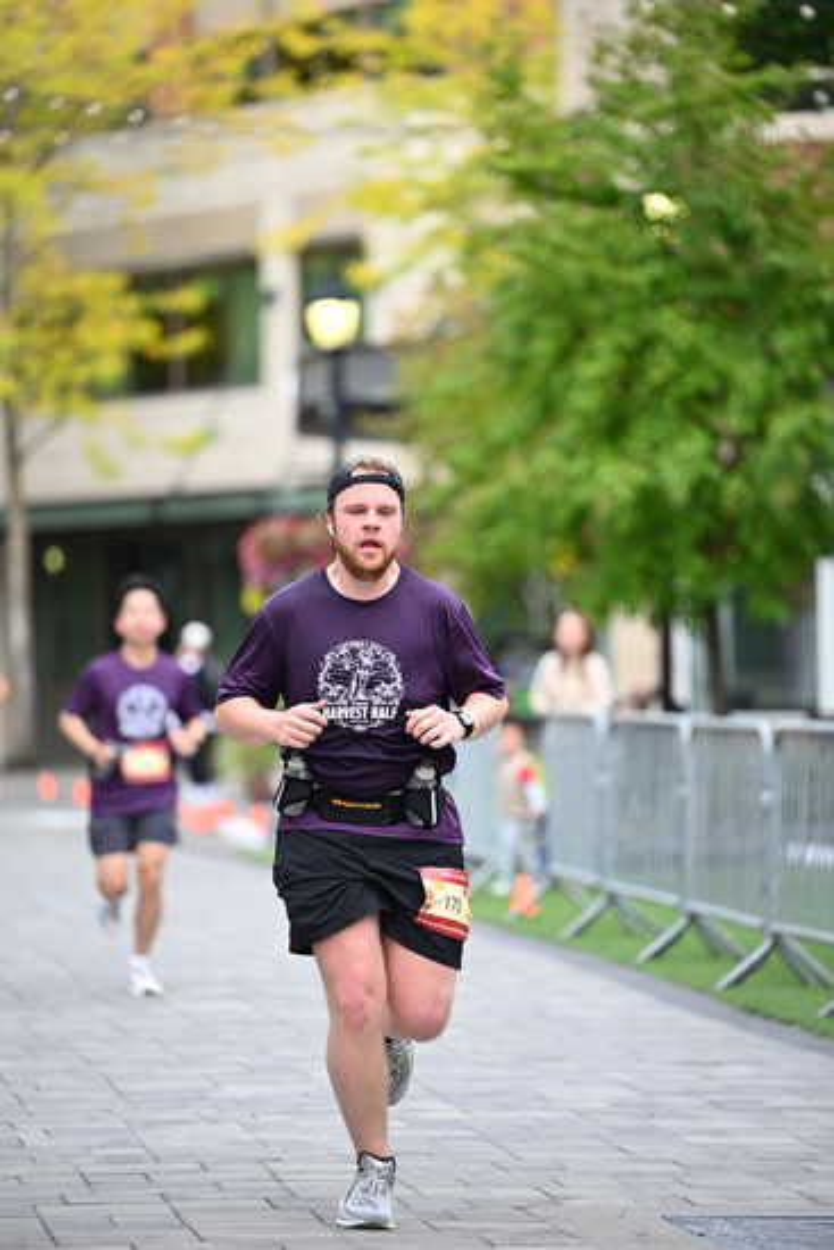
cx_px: 417
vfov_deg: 11.7
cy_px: 625
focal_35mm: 175
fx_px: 6077
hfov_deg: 7.9
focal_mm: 175
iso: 640
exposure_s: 1/1250
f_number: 2.8
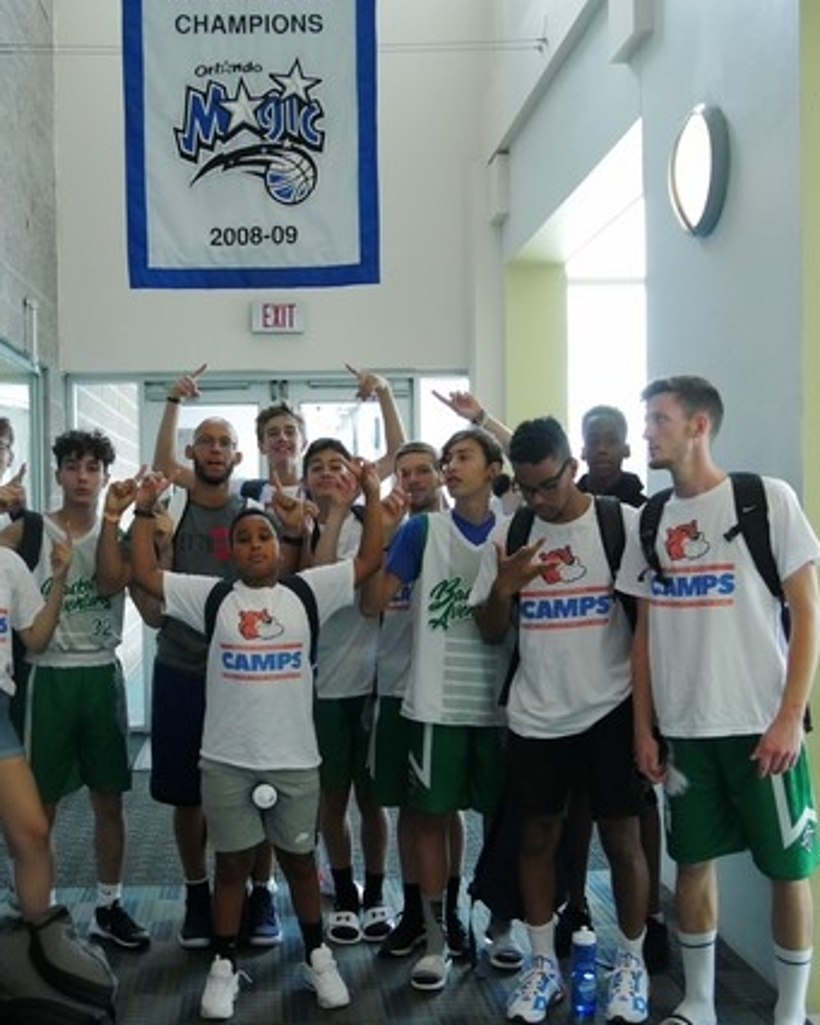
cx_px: 319
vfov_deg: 44.7
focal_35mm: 41
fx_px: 1243
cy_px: 573
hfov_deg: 36.3
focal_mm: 14
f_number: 4
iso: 3200
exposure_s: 1/320
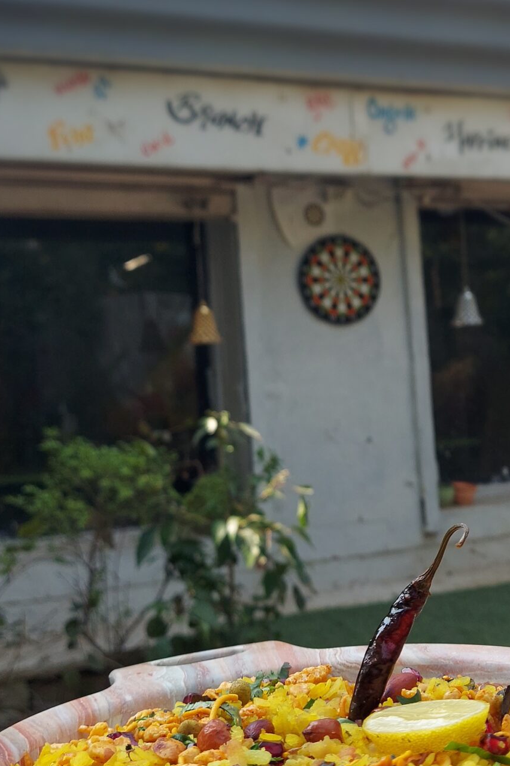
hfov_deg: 26.7
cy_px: 403
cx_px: 377
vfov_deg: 39.6
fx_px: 1062
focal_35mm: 50
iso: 40
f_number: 1.8
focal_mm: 5.23
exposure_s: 1/472
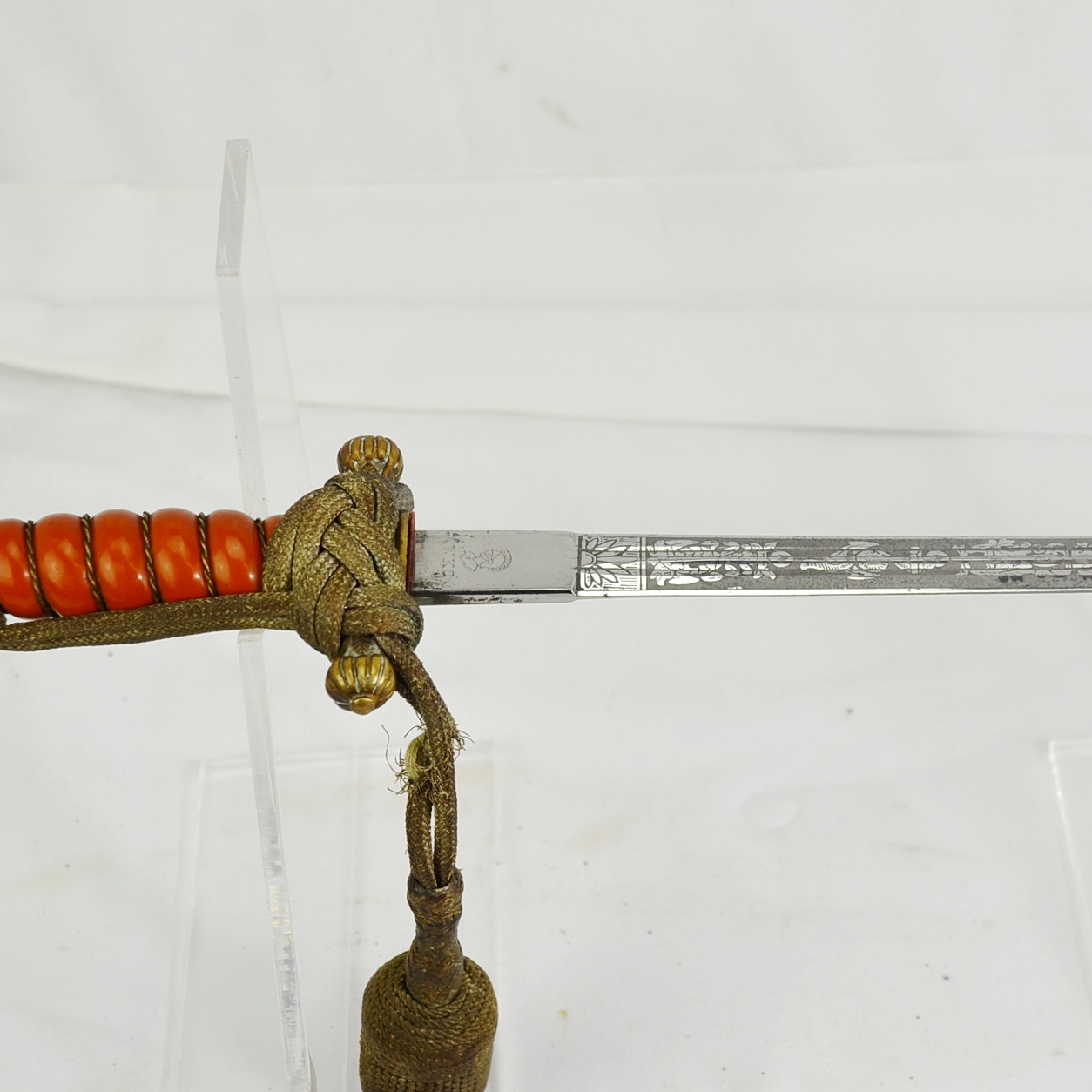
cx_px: 727
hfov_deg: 21.6
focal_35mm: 80
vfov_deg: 21.7
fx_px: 2855
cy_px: 564
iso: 200
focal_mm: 32
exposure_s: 1/160
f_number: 6.3
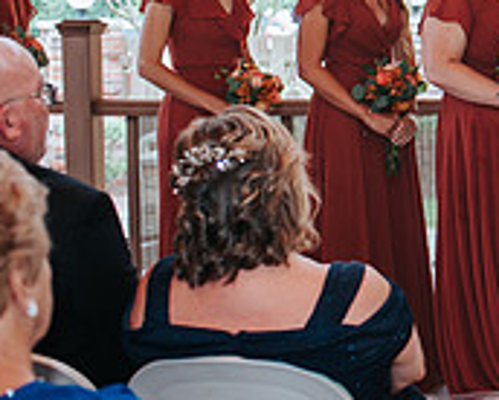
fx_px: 1715
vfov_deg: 13.2
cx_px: 823
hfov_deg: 14.9
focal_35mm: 116
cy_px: 59
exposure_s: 1/125
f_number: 3.2
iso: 200
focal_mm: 35
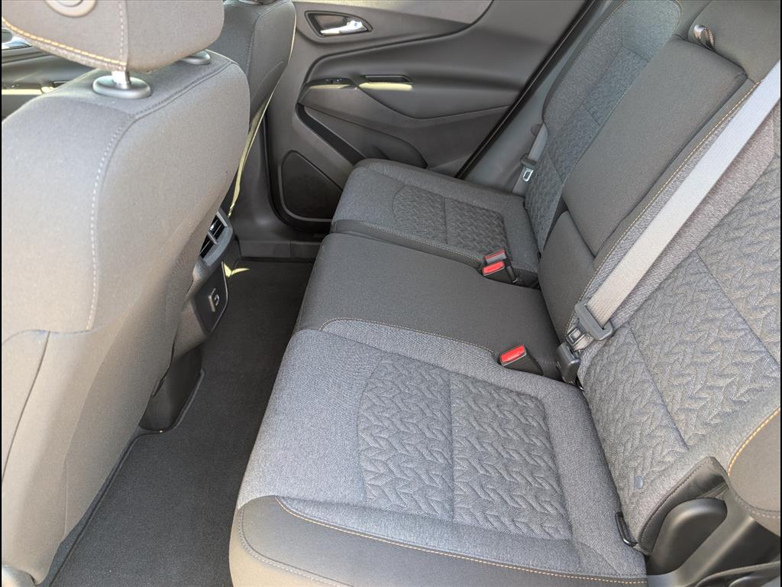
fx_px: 542
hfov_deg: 71.6
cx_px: 391
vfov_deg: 56.8
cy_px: 294
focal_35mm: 24
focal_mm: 6.9
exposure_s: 1/105
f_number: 1.68
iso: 371
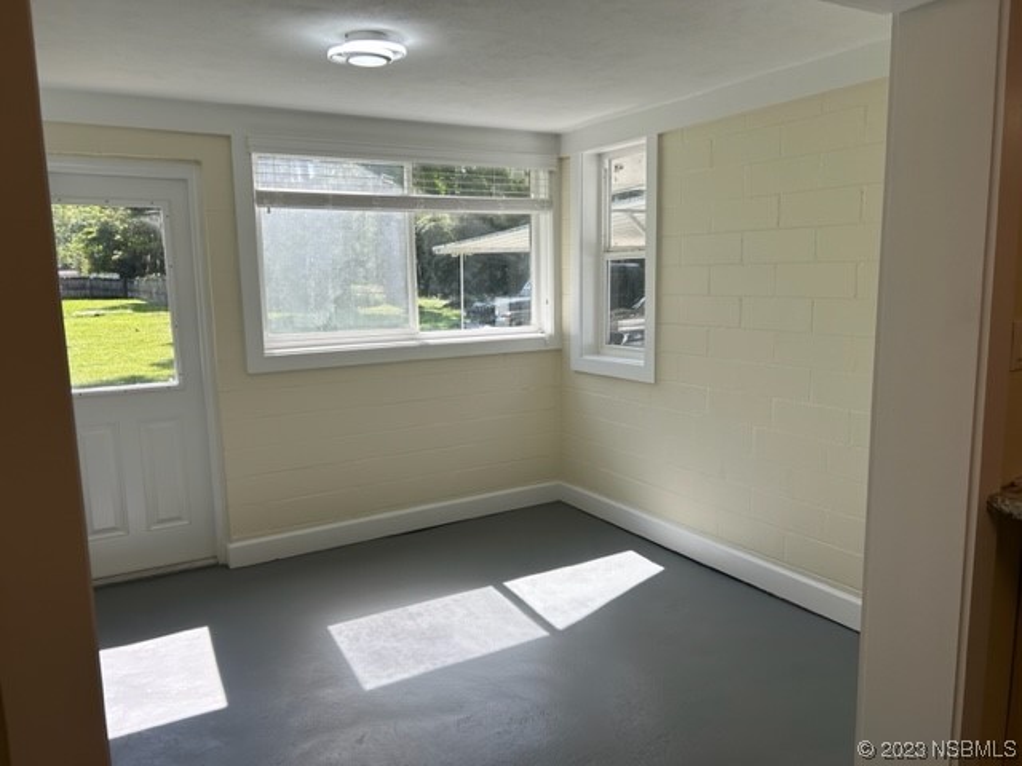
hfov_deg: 67.3
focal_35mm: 26
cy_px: 383
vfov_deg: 53.1
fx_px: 768
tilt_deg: -8.6
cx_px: 511
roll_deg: +1.0
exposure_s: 1/880
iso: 50
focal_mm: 5.7
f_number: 1.5
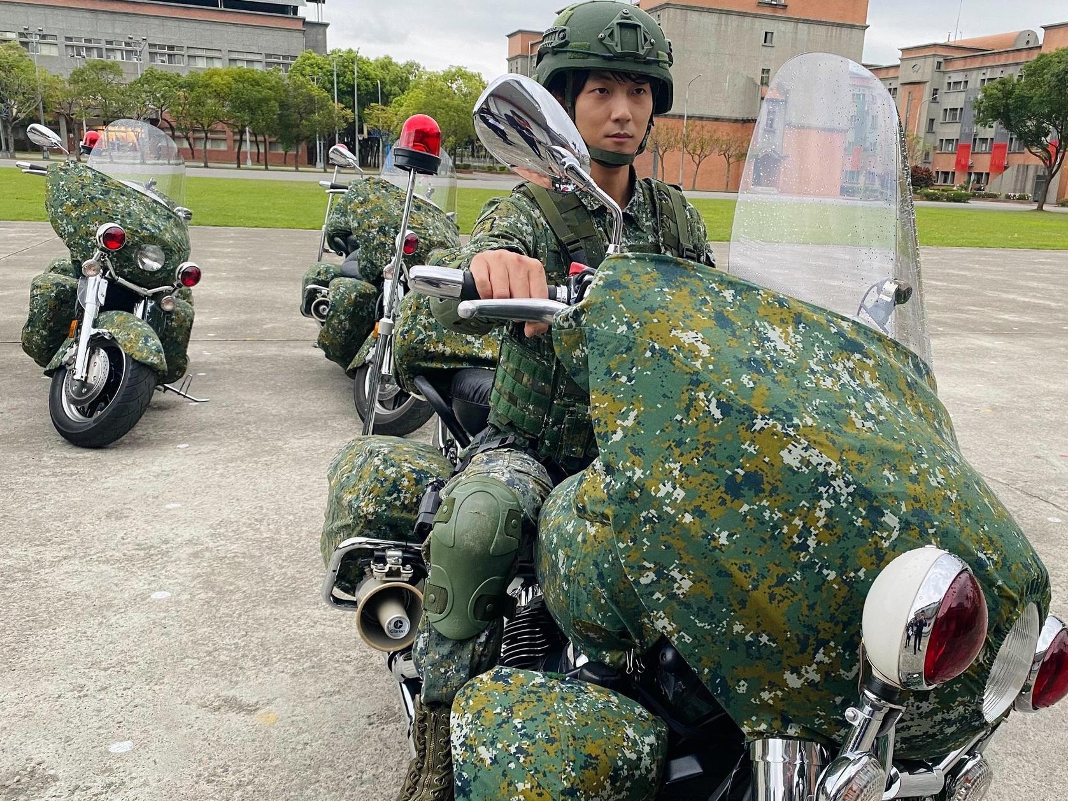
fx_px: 957
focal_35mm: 31
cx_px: 607
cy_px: 458
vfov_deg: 45.3
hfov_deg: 58.1
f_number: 1.8
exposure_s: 1/60
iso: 125
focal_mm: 4.25
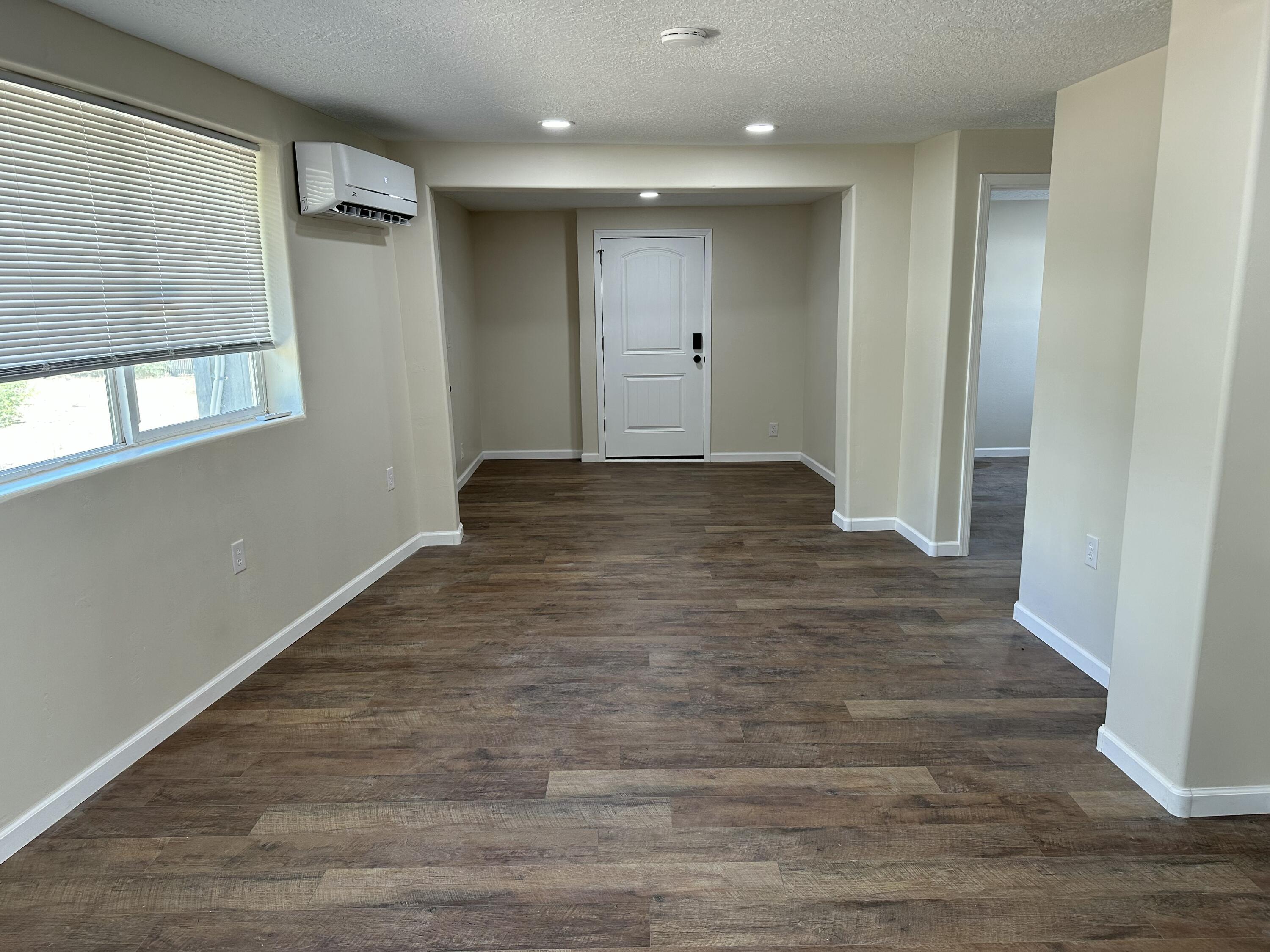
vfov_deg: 56.8
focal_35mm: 24
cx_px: 635
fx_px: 881
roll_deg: +0.4
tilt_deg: -11.2
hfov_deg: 71.6
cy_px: 476
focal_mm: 6.86
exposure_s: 1/120
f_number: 1.78
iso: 125
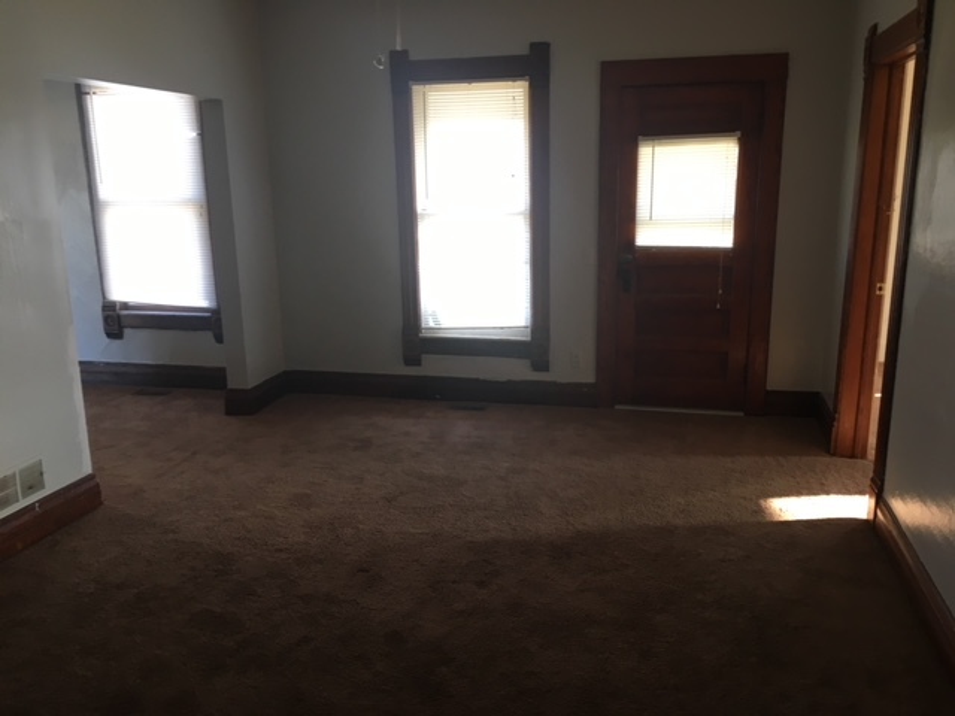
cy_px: 358
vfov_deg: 48.2
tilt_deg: -13.4
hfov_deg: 61.7
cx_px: 478
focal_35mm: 29
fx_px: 800
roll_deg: +1.4
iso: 50
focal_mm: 4.15
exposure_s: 1/30
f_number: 2.2
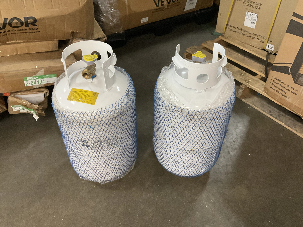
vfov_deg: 48.2
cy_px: 114
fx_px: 254
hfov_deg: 61.7
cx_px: 152
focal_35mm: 29
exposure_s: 1/60
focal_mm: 3
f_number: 1.8
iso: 200
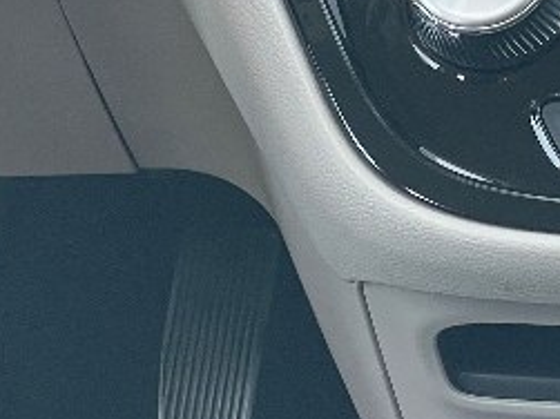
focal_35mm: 212
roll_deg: +0.4
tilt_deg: -24.5
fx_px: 3428
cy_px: -118
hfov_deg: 9.1
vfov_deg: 6.9
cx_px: 801
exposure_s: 1/99
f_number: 2
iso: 50
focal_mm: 6
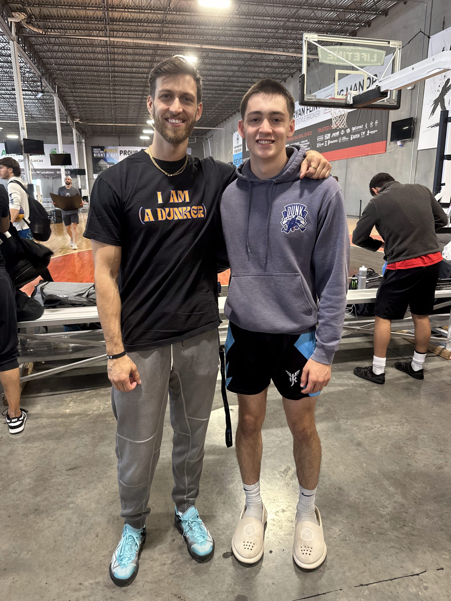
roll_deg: -0.8
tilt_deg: -13.2
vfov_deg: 71.6
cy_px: 300
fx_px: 417
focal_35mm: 24
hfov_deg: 56.8
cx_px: 226
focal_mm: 6.86
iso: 250
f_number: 1.78
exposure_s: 1/60
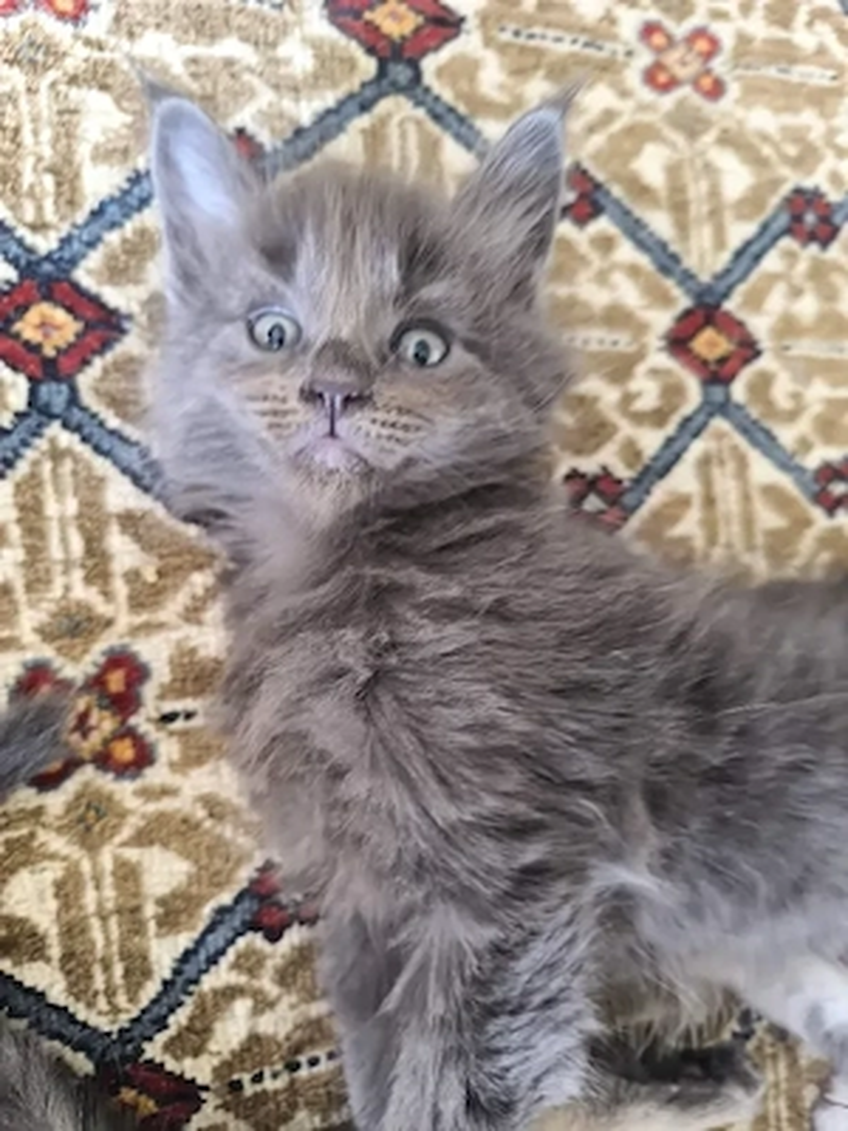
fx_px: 751
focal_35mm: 23
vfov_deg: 73.9
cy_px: 566
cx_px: 424
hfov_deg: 58.9
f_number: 1.65
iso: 2500
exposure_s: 1/25.1
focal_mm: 6.14
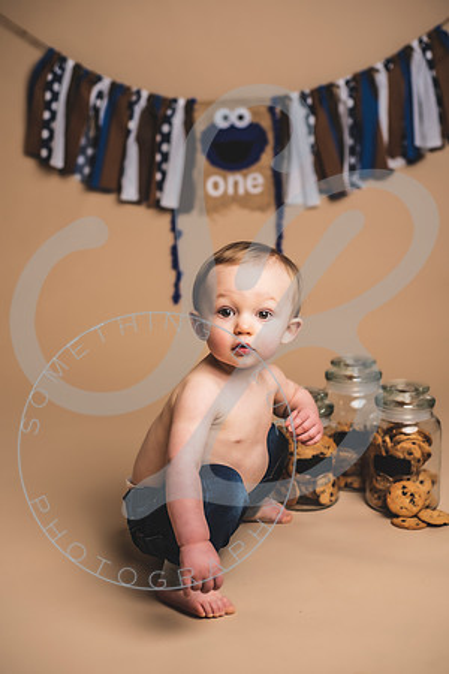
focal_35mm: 50
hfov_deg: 27.0
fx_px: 935
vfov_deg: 39.6
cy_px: 337
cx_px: 224
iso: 200
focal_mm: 50
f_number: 2.8
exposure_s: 1/125
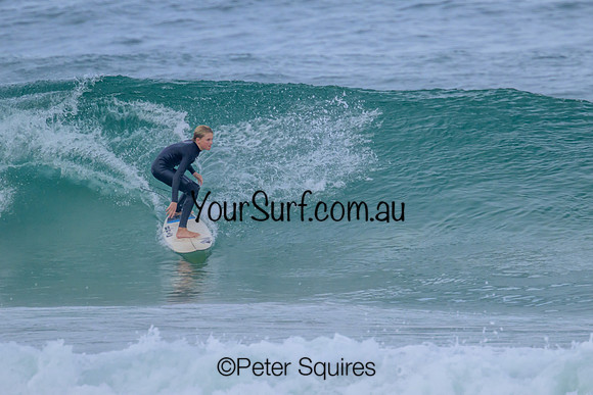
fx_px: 17738
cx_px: 324
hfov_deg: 1.9
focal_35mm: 1077
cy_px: 150
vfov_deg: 1.3
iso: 1100
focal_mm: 800
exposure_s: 1/2000
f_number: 11
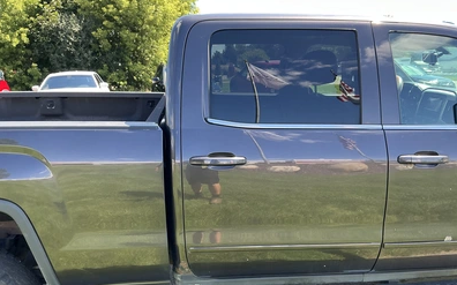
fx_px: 373
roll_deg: -0.1
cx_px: 228
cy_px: 166
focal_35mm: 30
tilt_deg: -15.9
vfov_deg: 41.6
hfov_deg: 62.9
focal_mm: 3
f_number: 1.8
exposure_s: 1/152
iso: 20
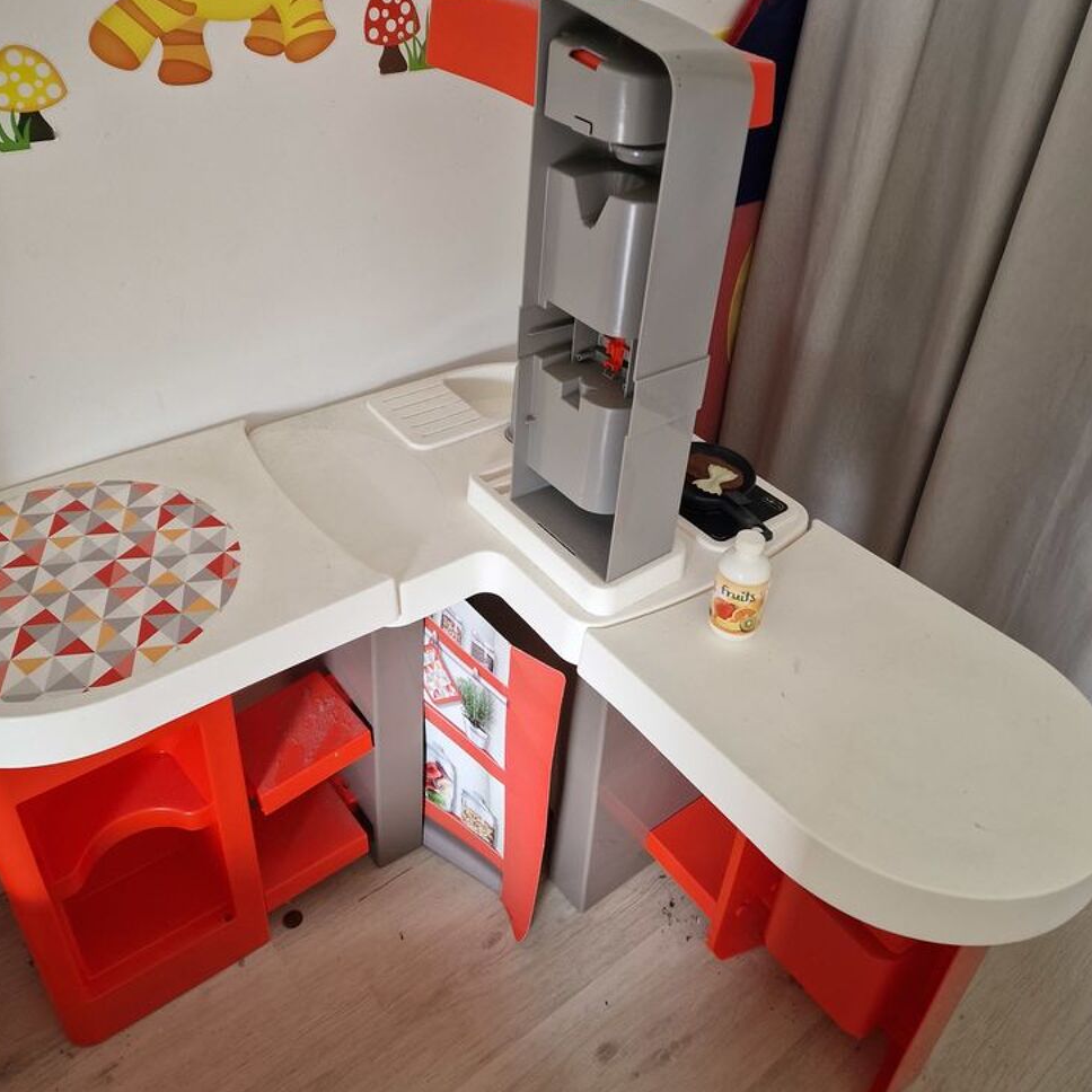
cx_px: 538
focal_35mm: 28
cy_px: 454
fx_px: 999
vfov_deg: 57.0
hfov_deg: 57.3
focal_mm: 6.4
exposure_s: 1/120
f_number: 1.8
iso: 250
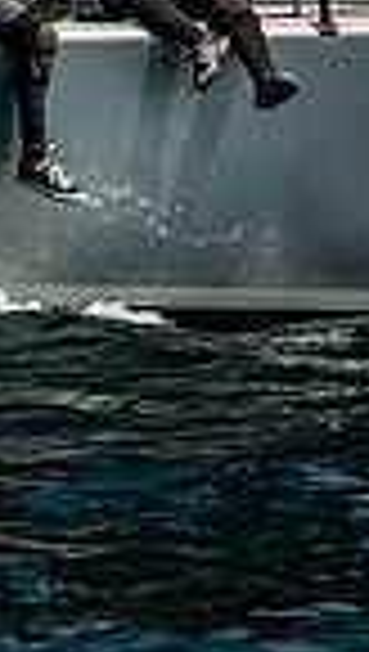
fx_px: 14864
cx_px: -716
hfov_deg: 1.4
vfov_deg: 2.5
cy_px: -178
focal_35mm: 858
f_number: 6.3
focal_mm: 200
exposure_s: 1/1250
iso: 320
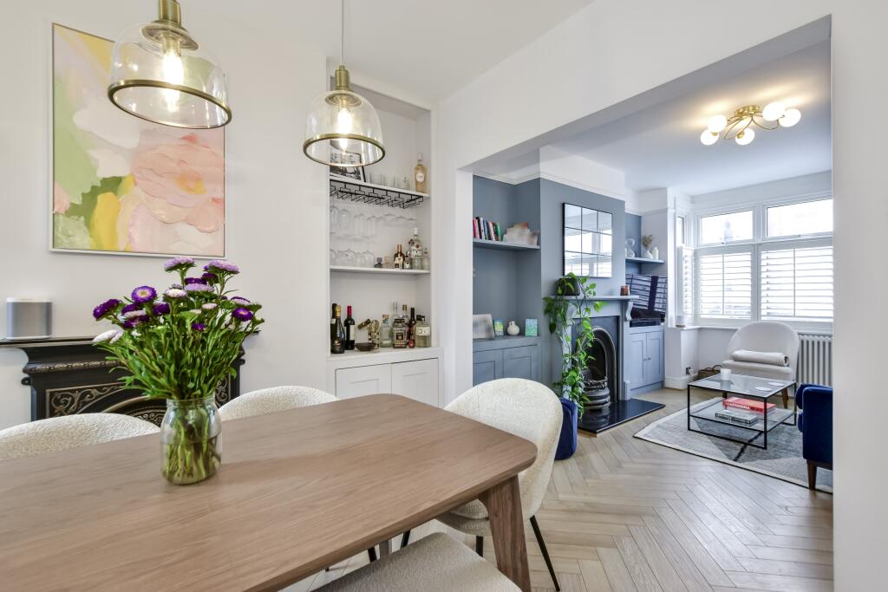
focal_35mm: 15
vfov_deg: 77.3
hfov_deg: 100.4
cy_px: 296
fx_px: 370
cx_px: 444
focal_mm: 10
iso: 640
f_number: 8
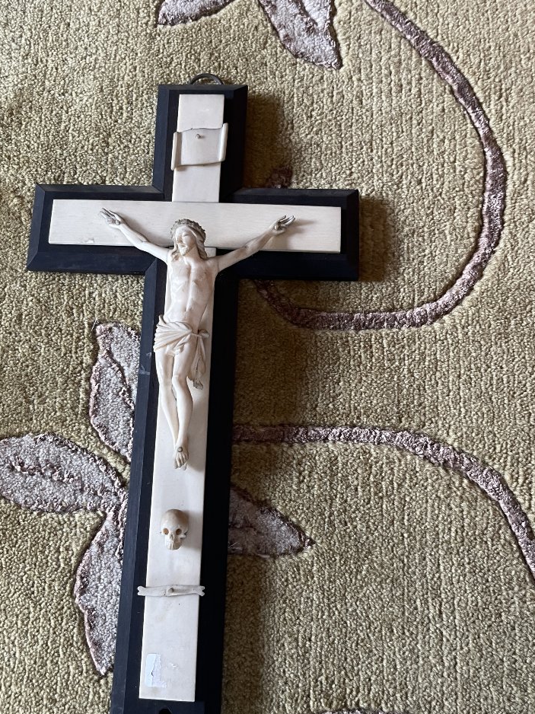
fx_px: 660
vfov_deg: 56.8
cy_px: 359
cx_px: 205
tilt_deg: -75.7
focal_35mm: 32
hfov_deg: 43.8
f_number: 1.6
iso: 320
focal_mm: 5.1
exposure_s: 1/60
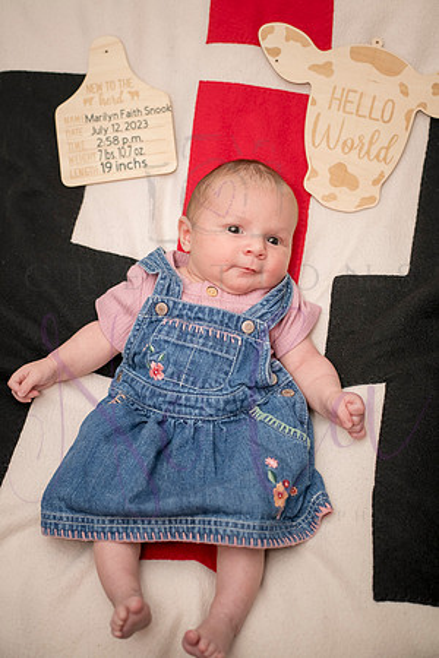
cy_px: 329
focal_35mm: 50
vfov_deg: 39.6
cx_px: 220
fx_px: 915
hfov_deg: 27.0
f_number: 4
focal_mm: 50
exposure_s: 1/250
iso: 800
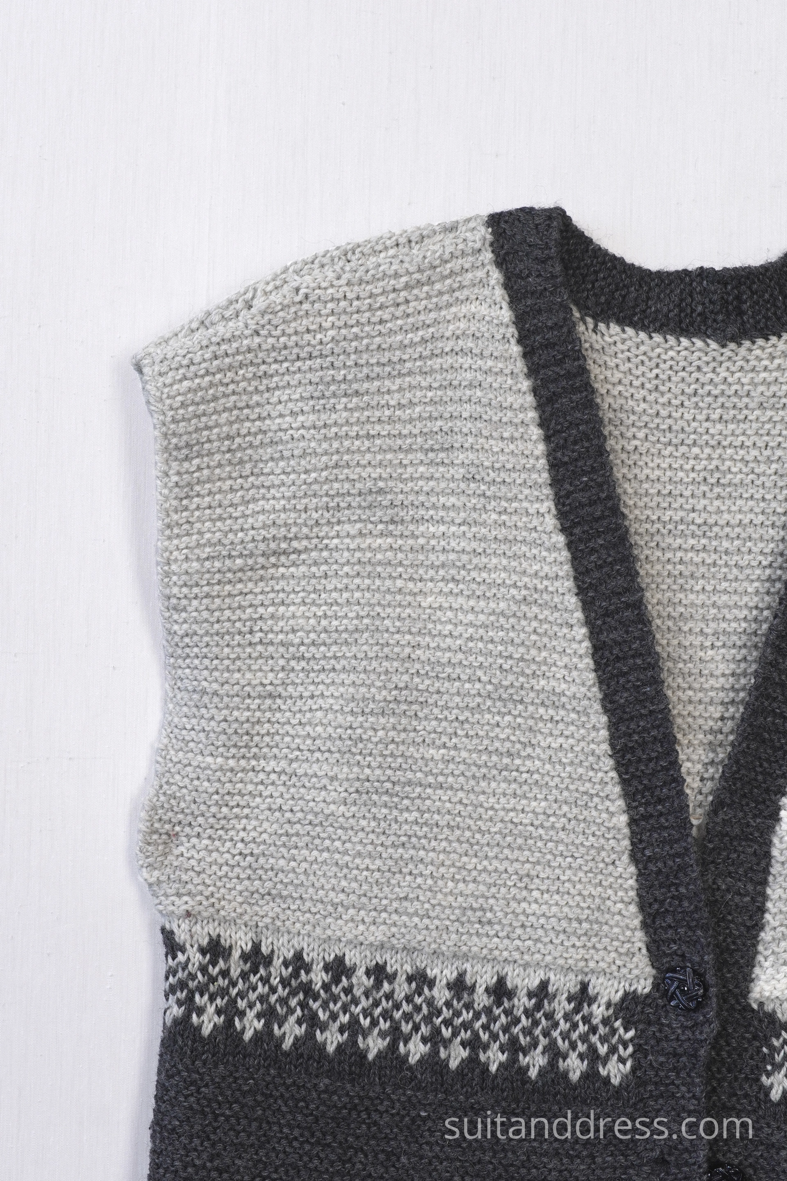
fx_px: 1574
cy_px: 590
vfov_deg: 41.1
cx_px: 394
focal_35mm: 48
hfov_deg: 28.1
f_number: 7.1
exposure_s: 1/60
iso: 320
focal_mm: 32
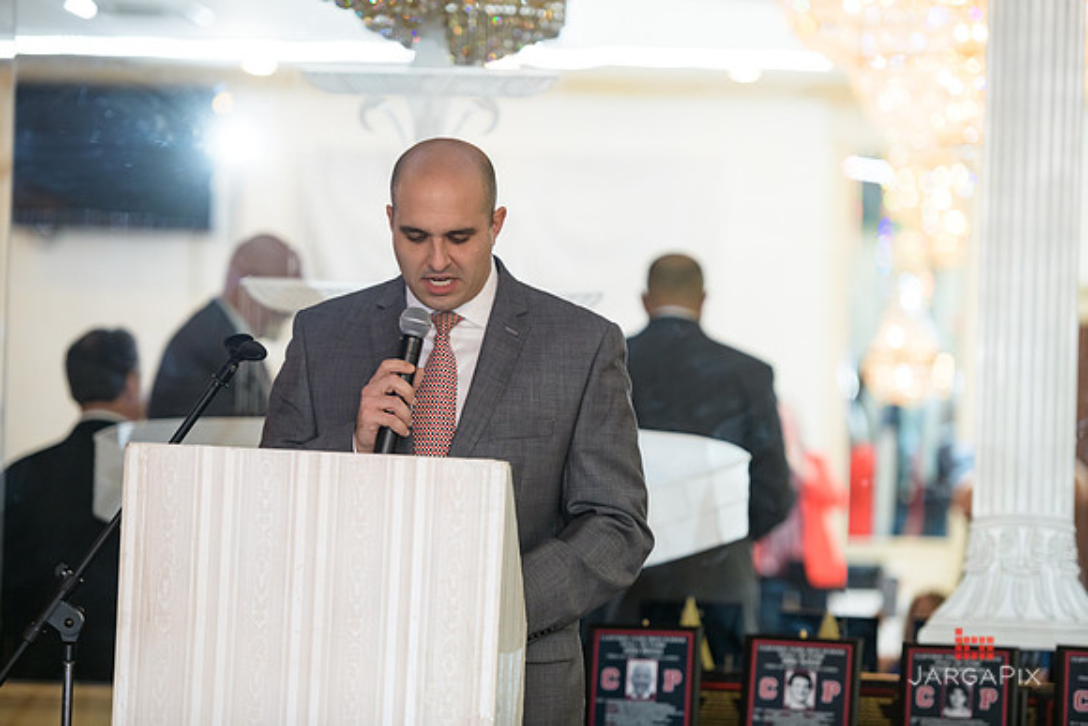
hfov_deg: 15.2
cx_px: 544
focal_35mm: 135
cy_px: 363
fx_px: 4081
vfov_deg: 10.2
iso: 1000
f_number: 3.2
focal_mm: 135
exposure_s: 1/125
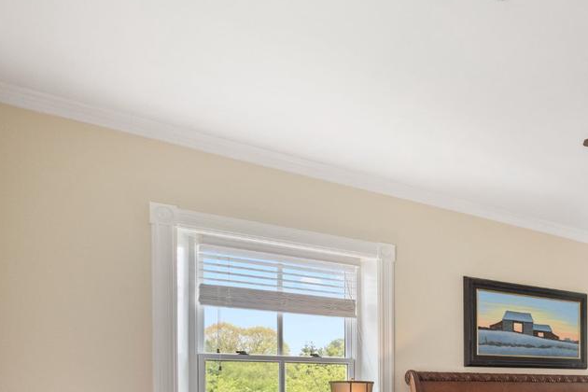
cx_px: 622
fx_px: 523
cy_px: 392
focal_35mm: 32
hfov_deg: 46.3
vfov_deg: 36.9
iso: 800
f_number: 8
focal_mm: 14
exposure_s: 1/40
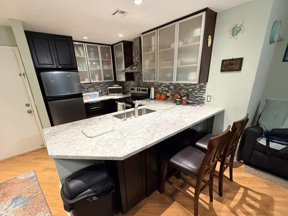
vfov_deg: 77.9
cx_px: 139
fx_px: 133
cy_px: 119
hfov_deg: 94.5
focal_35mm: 16
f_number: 2.2
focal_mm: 2.22
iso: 200
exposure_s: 1/60
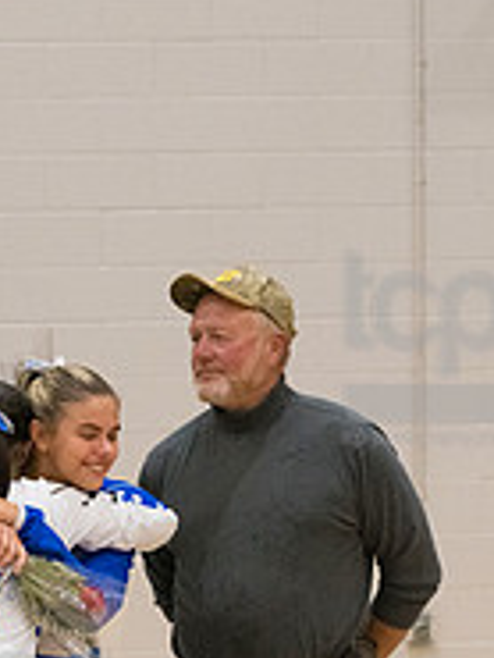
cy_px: 729
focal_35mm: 245
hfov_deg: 6.1
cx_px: 36
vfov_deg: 8.0
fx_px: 4656
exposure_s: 1/500
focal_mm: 105
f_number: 5.6
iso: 5000
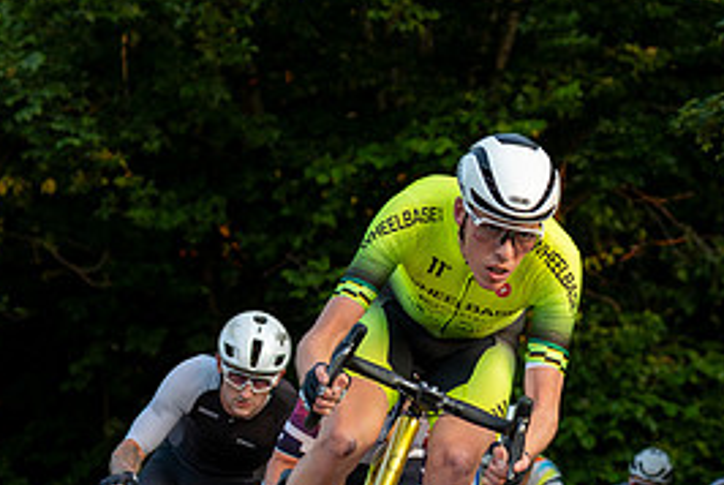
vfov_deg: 5.7
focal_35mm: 240
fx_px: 4832
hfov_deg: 8.6
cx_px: 474
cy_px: 576
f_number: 3.5
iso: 1000
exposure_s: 1/800
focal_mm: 70
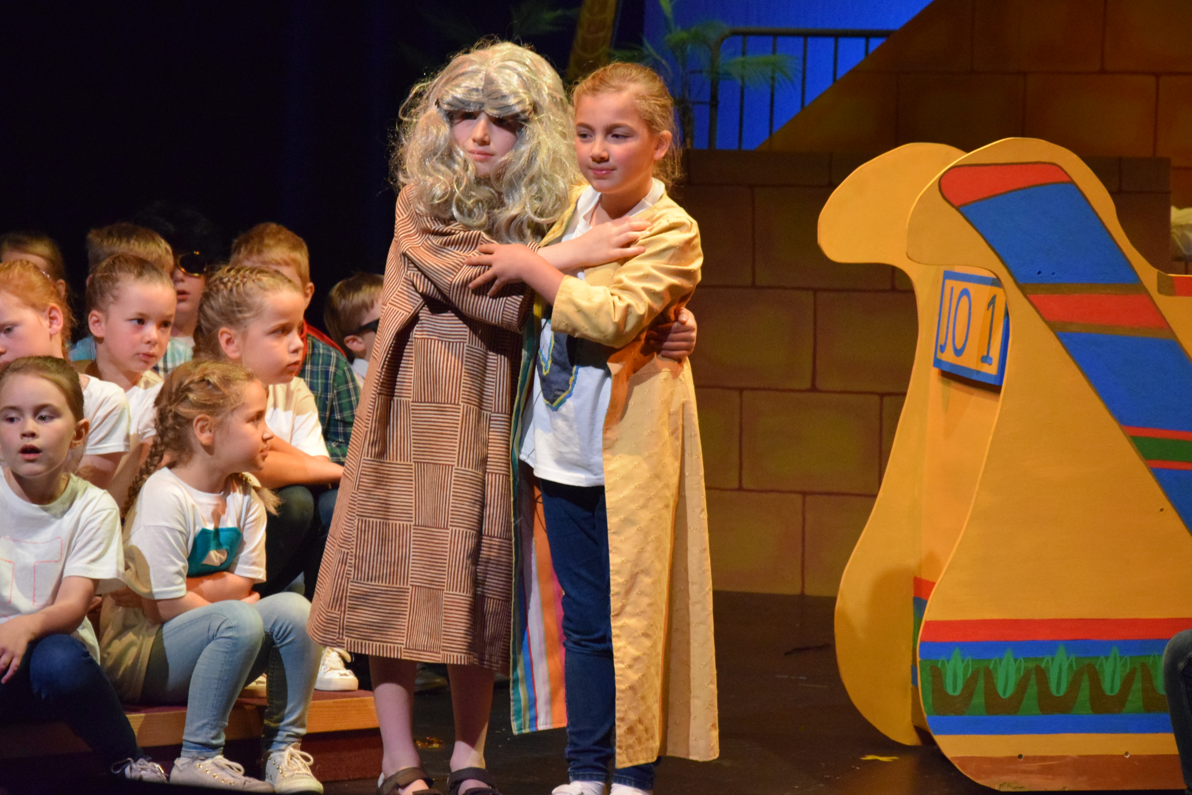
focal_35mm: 128
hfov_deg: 16.1
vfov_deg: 10.8
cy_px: 398
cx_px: 596
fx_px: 4222
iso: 6400
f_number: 5.6
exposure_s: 1/125
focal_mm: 85
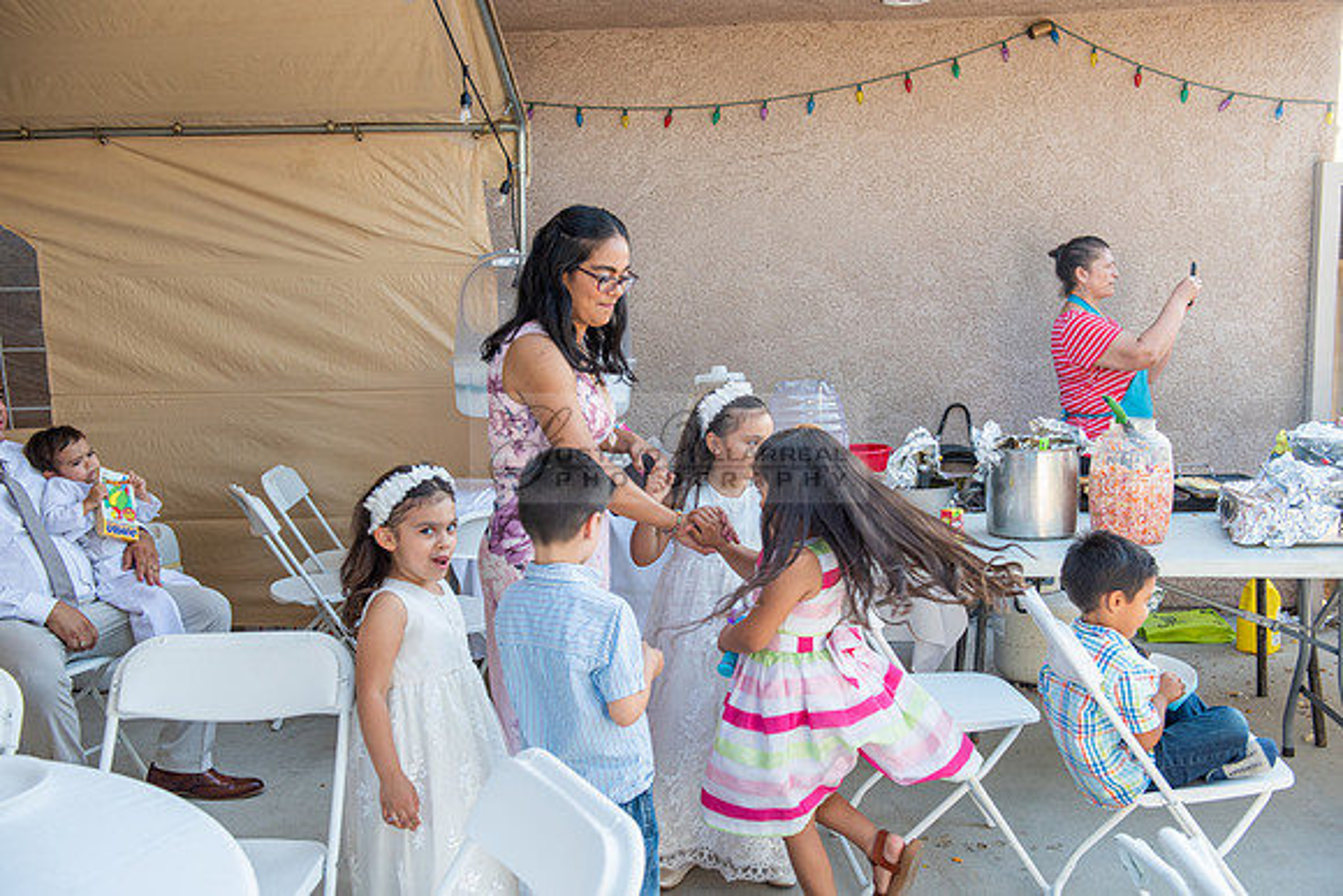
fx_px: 1343
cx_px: 672
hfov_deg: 53.1
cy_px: 448
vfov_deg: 36.9
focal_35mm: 36
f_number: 4.5
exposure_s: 1/250
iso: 200
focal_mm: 36
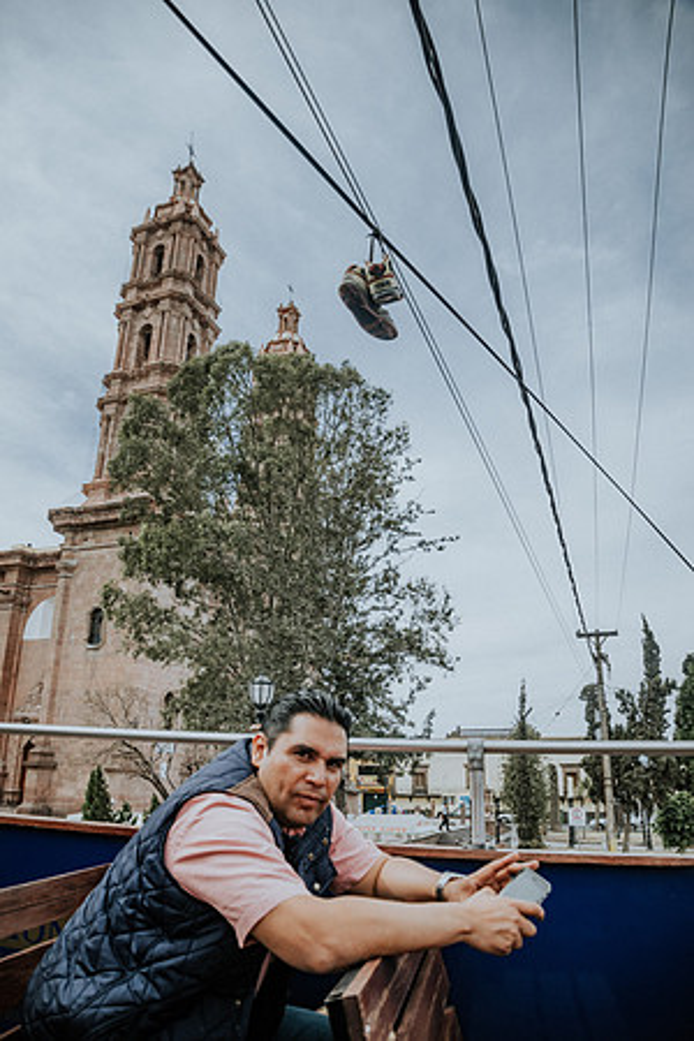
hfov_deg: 53.1
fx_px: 694
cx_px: 347
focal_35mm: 24
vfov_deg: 73.7
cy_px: 520
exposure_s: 1/2000
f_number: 4.5
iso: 250
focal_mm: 16
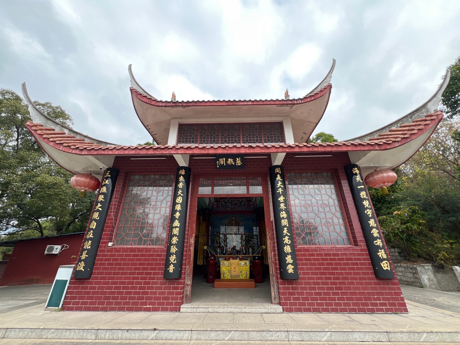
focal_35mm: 13
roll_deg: +0.0
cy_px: 172
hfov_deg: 106.2
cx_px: 230
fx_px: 173
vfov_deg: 89.9
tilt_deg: +23.5
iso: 32
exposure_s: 1/259
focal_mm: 1.57
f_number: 1.8
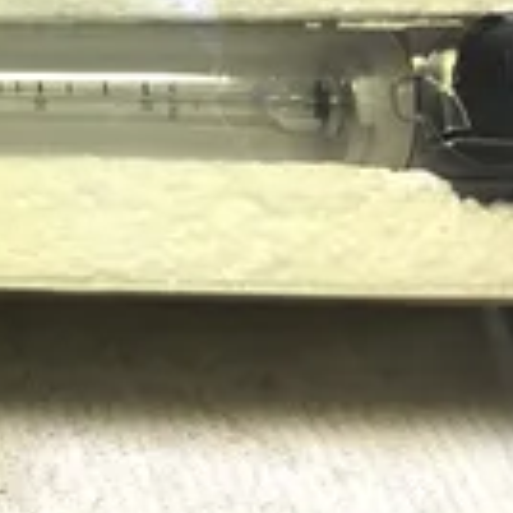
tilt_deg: -42.5
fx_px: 1375
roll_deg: -1.8
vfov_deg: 20.2
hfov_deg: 20.1
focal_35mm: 82
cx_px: -69
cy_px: -50
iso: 32
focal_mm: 3.3
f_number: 2.4
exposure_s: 1/120
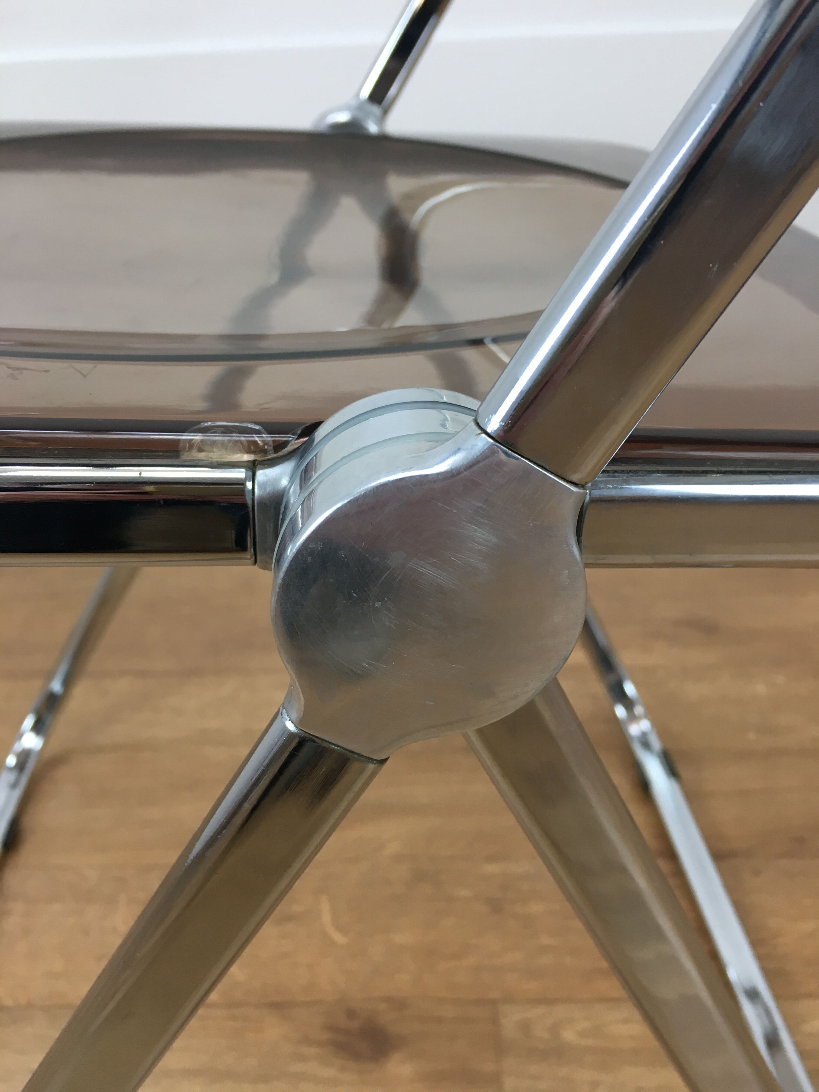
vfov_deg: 61.7
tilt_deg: -30.5
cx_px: 410
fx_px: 915
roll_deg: +2.2
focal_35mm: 29
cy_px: 546
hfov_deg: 48.2
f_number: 2.2
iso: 25
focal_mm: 4.15
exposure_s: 1/33
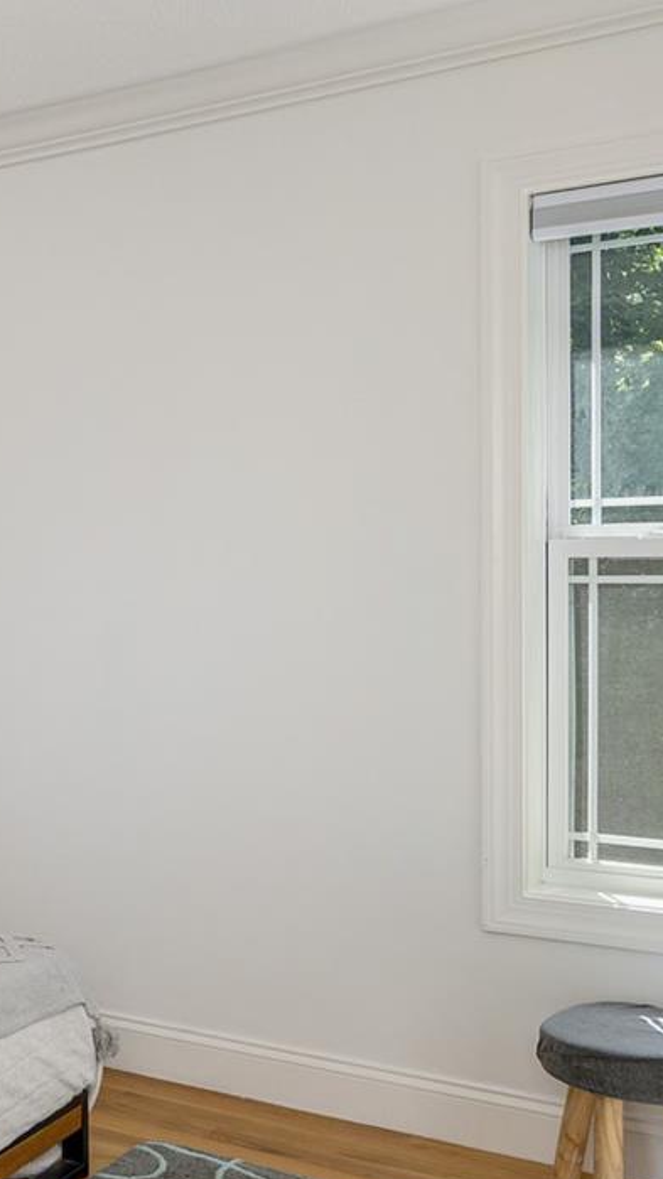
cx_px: 2
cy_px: 627
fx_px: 1344
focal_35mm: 43
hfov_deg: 26.3
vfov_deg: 47.3
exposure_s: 1/80
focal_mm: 14
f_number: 7.1
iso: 320
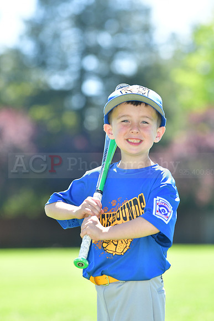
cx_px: 107
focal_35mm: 232
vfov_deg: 8.9
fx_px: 2072
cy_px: 160
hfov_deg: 5.9
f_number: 4.5
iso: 400
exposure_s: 1/1000
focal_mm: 155
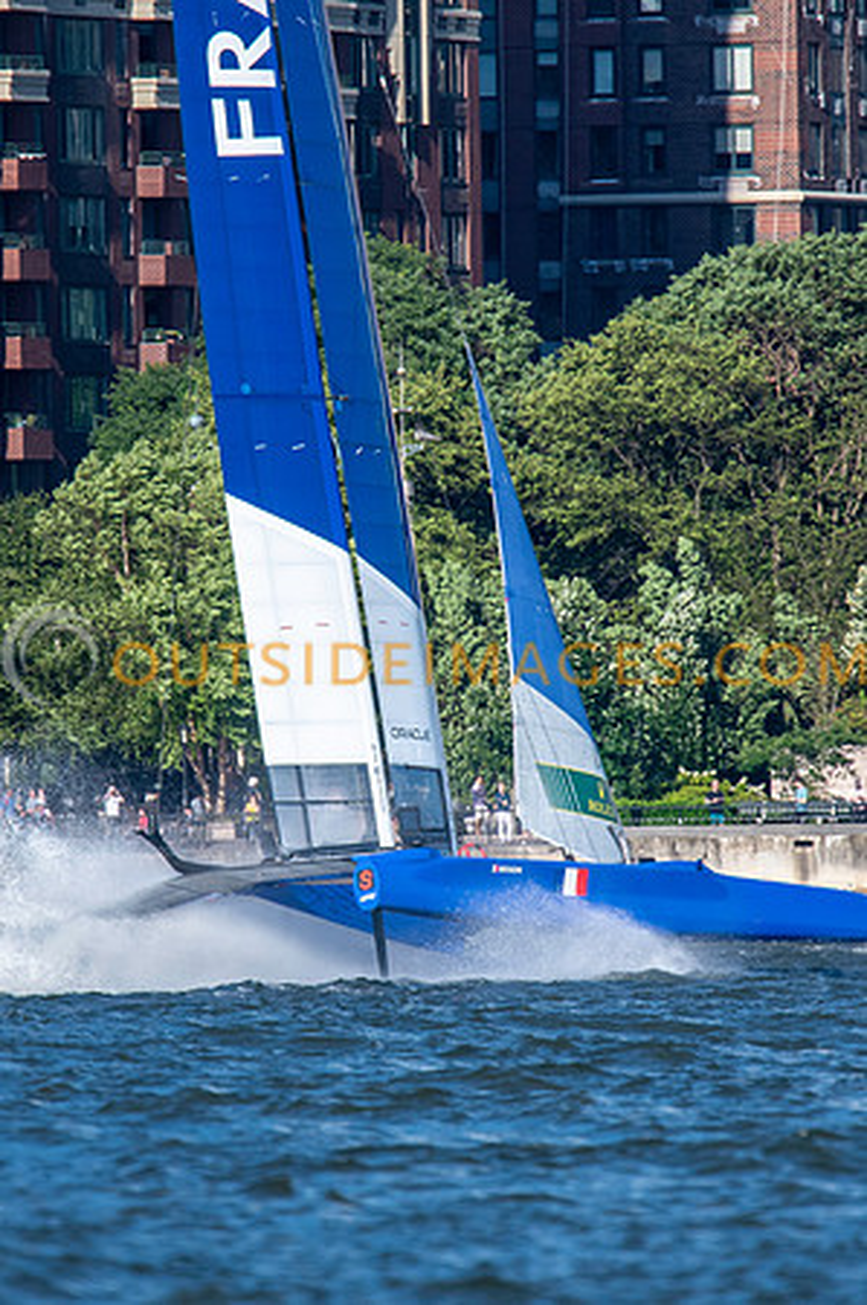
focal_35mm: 954
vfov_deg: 2.2
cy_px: 652
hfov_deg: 1.4
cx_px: 378
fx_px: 34534
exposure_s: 1/2500
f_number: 5.6
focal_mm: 420
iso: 640
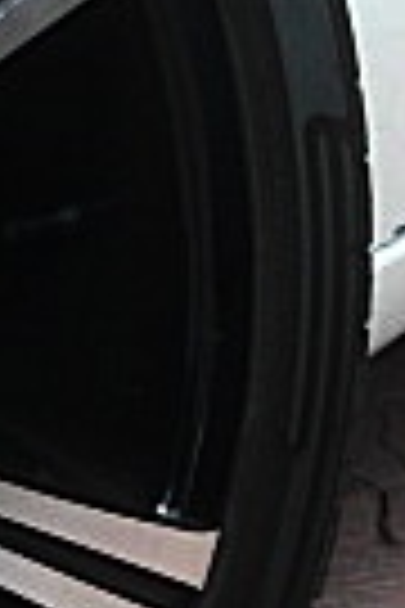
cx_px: -158
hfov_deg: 7.6
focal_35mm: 178
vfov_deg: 11.5
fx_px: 3004
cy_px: 347
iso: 50
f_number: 2.8
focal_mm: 6.3
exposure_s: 1/160
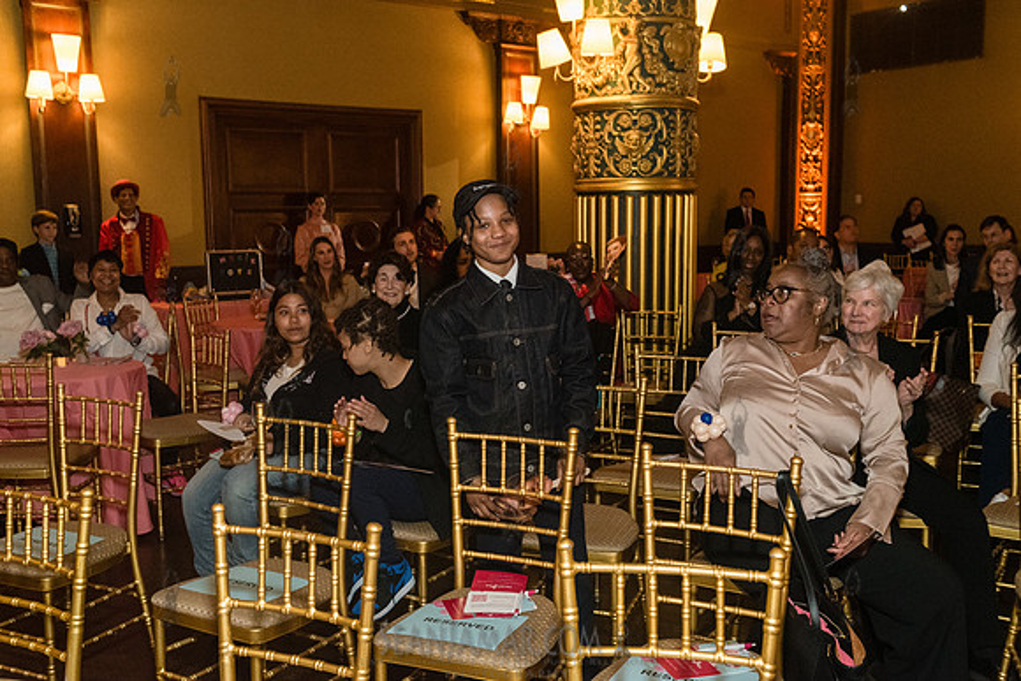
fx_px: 1012
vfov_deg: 37.2
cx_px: 505
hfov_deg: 53.5
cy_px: 340
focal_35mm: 36
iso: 6400
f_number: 5
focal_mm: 35
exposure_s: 1/160
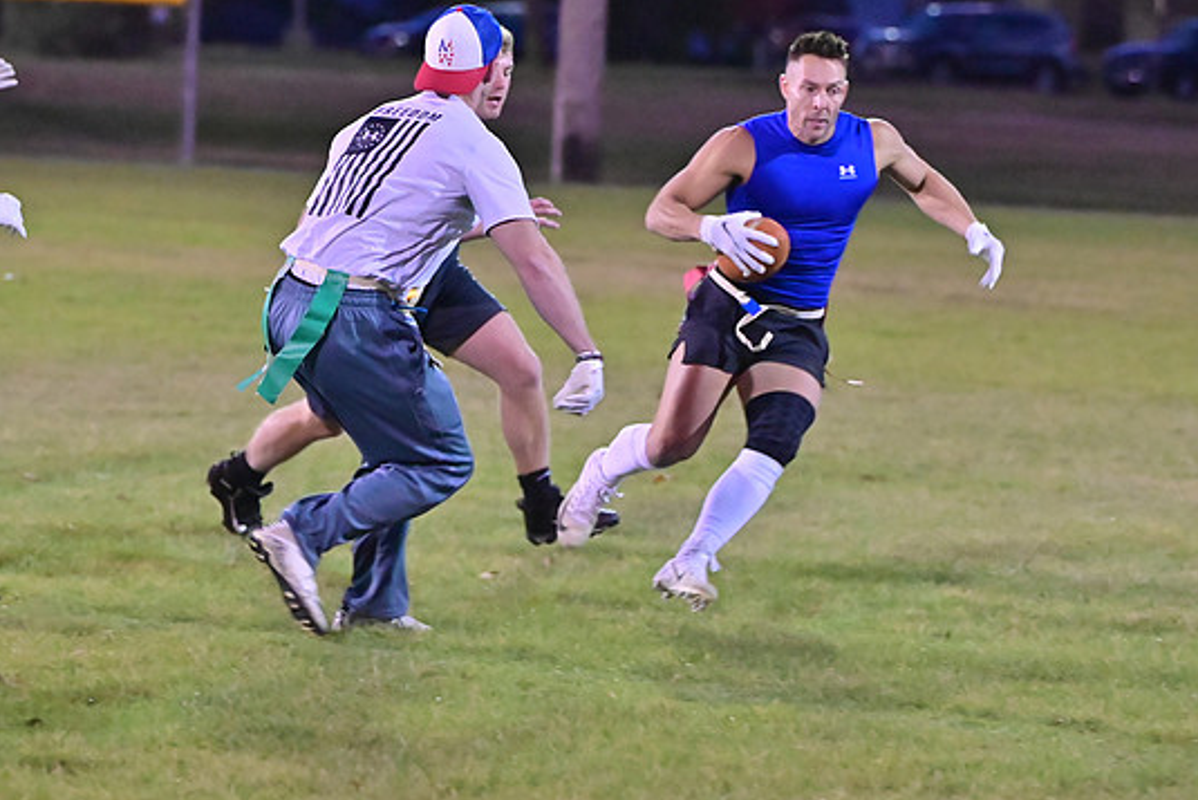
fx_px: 8121
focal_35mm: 244
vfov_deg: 5.6
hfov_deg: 8.4
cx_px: 558
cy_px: 396
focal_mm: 150
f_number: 4
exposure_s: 1/400
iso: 6400
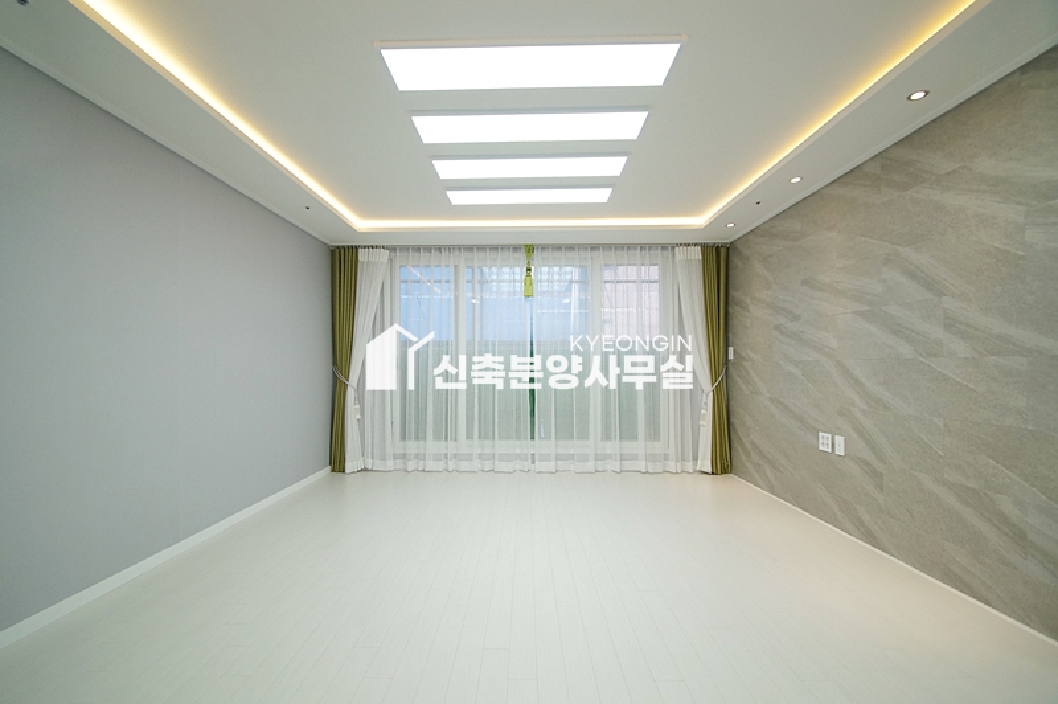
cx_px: 529
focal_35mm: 15
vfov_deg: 77.2
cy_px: 352
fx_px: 440
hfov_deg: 100.4
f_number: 4
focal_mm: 10
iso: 800
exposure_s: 1/200
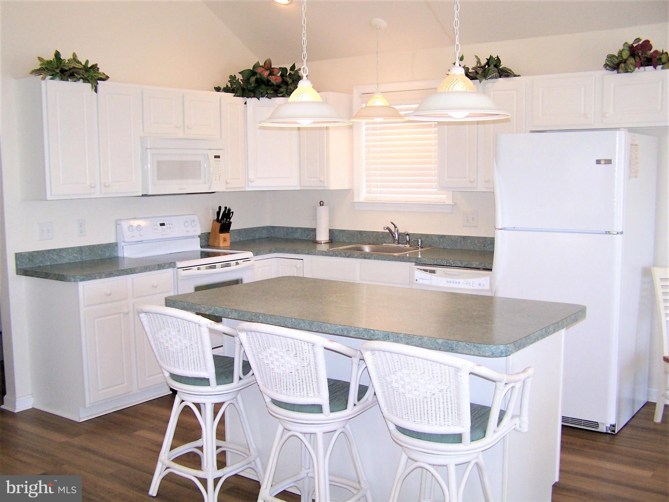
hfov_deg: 49.0
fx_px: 735
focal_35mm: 38
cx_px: 334
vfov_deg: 37.7
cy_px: 251
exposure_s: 1/125
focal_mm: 6.3
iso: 140
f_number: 2.8
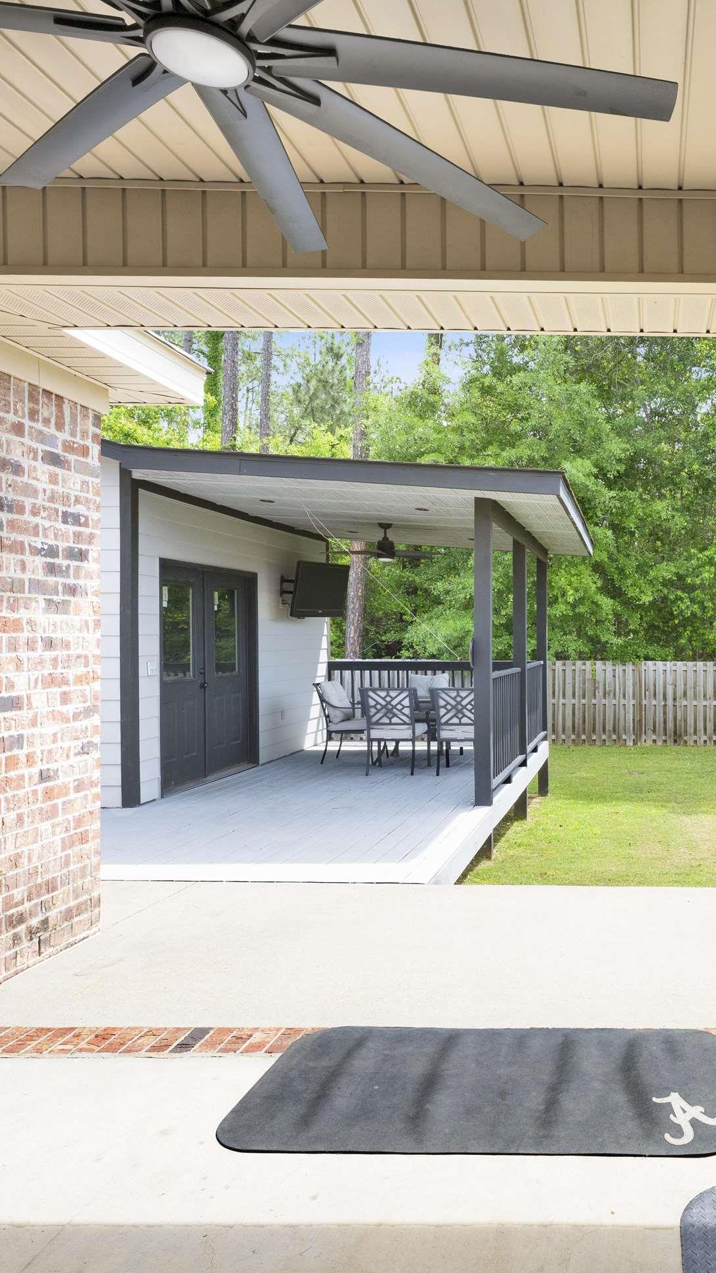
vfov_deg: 74.1
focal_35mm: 25
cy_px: 633
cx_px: 664
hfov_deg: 41.7
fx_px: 844
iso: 400
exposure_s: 1/100
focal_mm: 15
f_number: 11
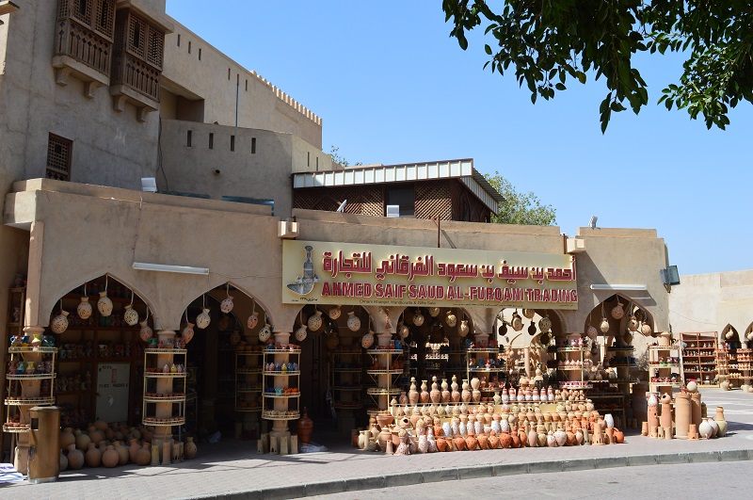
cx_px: 376
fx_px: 689
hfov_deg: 57.3
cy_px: 250
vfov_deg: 39.9
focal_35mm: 33
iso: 400
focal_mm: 22
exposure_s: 1/400
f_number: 11
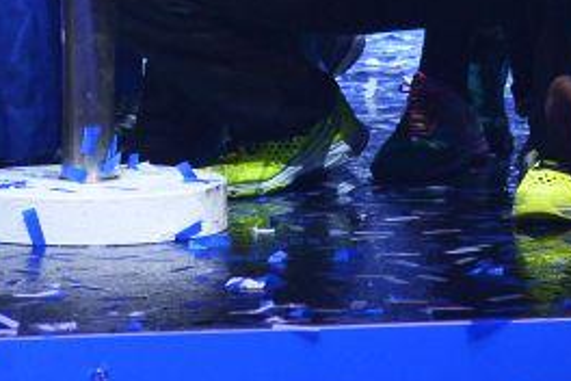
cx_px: 28
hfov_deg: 8.2
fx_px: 3965
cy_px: -432
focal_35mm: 250
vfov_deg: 5.4
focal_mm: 55
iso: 2000
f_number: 2.8
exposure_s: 1/1000
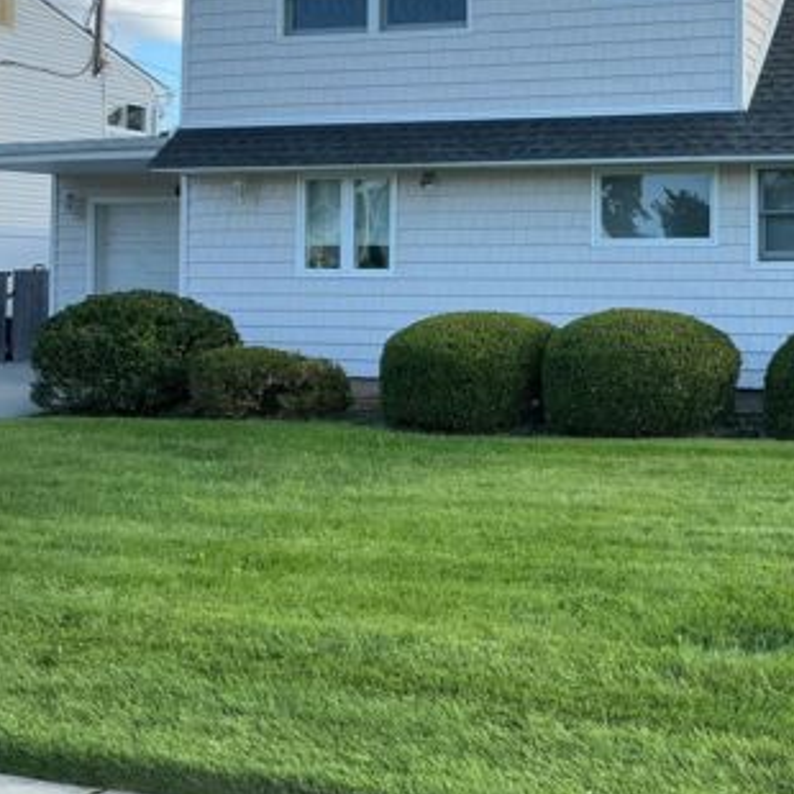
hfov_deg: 31.1
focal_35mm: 53
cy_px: 225
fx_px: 1375
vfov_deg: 31.8
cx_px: 674
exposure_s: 1/635
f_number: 1.8
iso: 25
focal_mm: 3
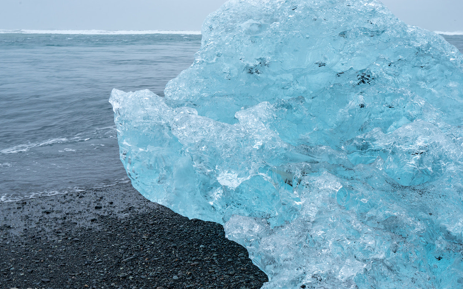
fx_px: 593
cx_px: 254
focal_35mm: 47
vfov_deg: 27.4
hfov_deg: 42.6
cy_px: 143
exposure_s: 1/15
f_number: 18
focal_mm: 35
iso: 100
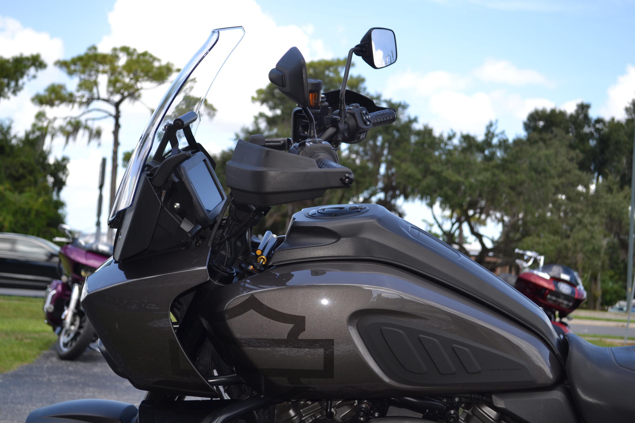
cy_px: 212
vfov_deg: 22.6
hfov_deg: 33.4
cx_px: 318
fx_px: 1058
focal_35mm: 60
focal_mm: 40
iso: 100
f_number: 5.6
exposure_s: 1/200
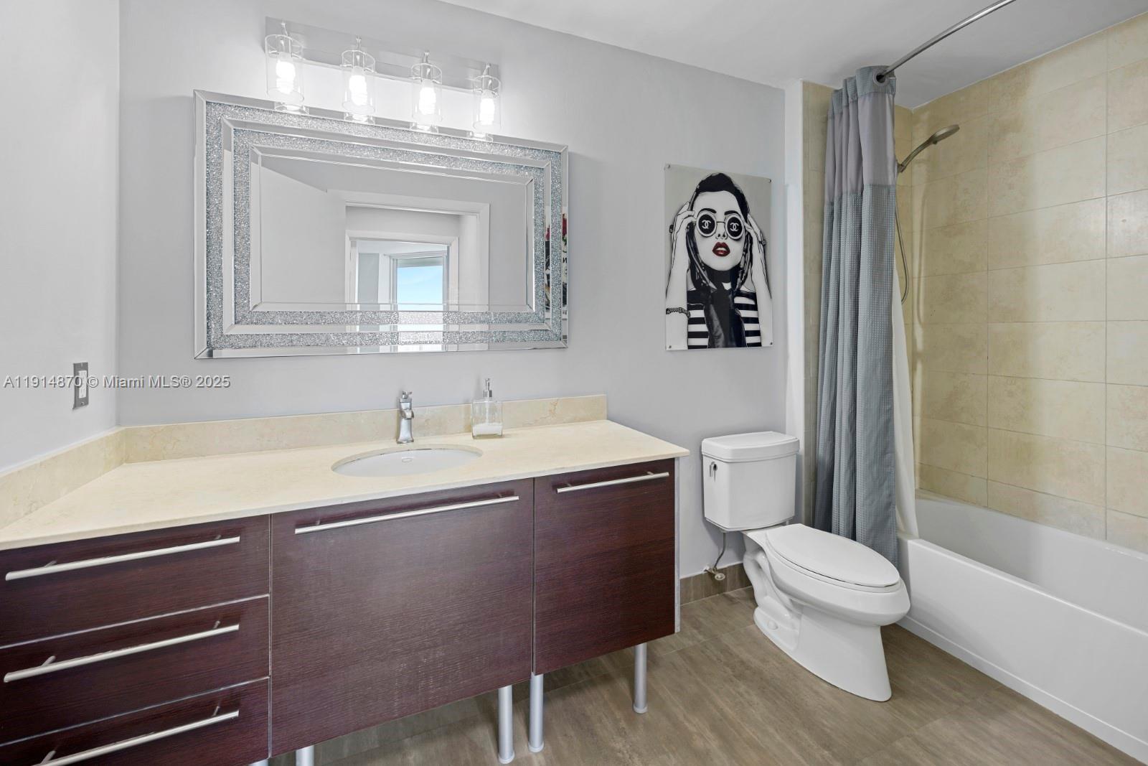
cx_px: 574
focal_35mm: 14
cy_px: 383
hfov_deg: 104.2
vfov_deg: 81.2
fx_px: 446
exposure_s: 1/1.67
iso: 100
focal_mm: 14
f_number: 9
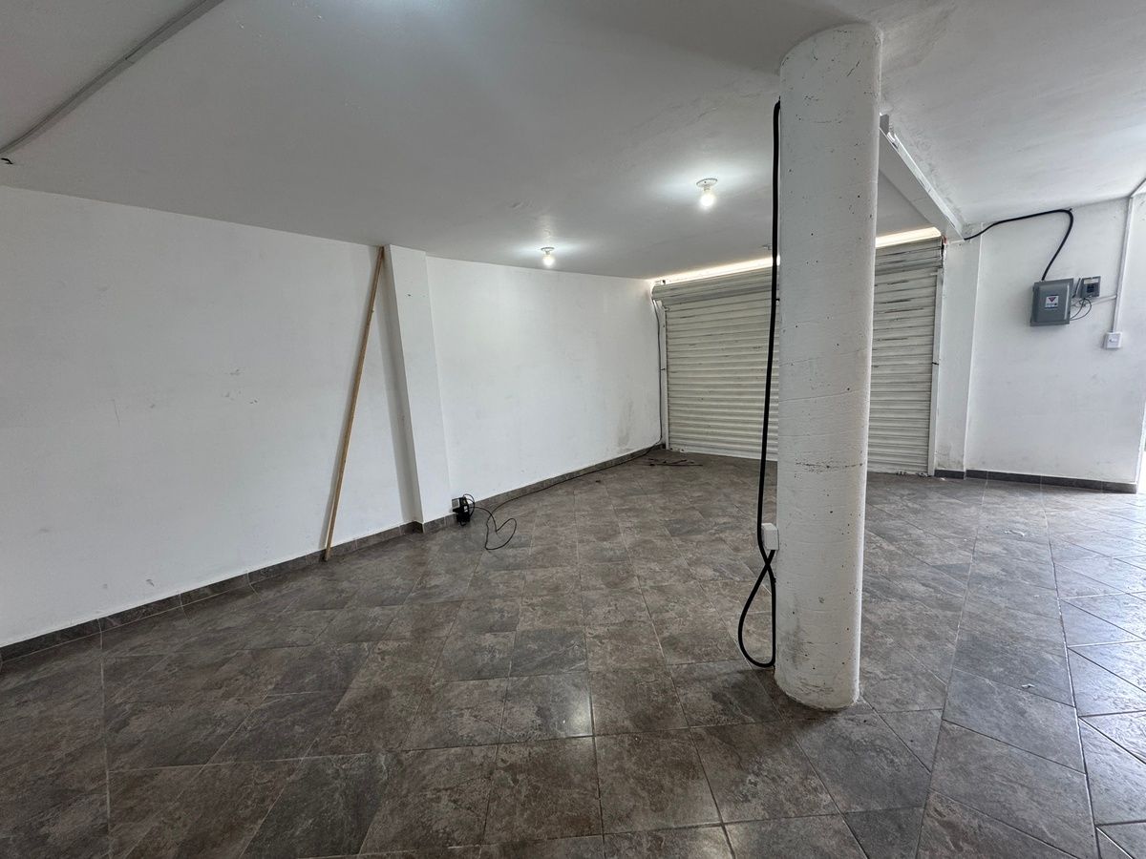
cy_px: 430
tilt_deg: -8.5
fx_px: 463
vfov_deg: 85.7
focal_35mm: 14
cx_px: 573
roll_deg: +3.8
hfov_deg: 102.1
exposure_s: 1/120
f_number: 2.2
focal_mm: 2.22
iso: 160
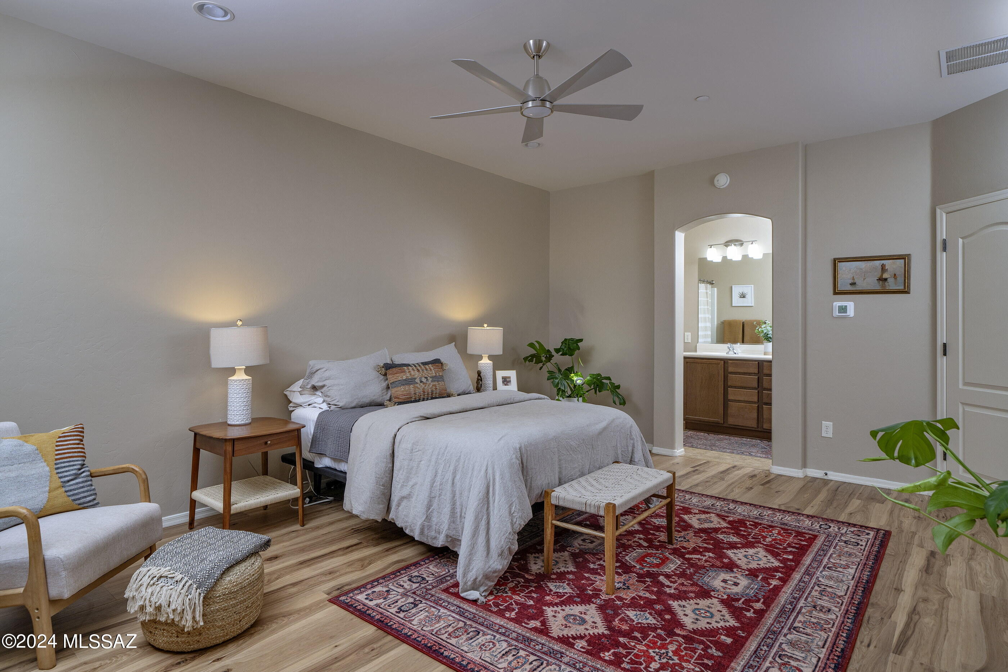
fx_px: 532
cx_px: 504
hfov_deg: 86.9
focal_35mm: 19
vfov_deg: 64.5
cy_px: 336
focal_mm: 19
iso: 200
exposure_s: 1/20
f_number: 7.1
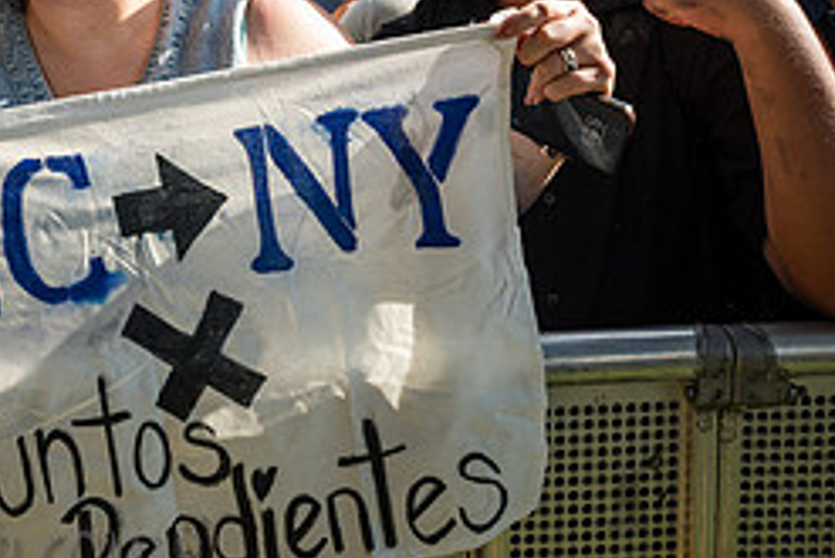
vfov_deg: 20.5
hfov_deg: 29.8
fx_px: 1485
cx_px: 50
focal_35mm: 64
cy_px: -23
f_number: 5
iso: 500
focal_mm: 24
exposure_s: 1/1000
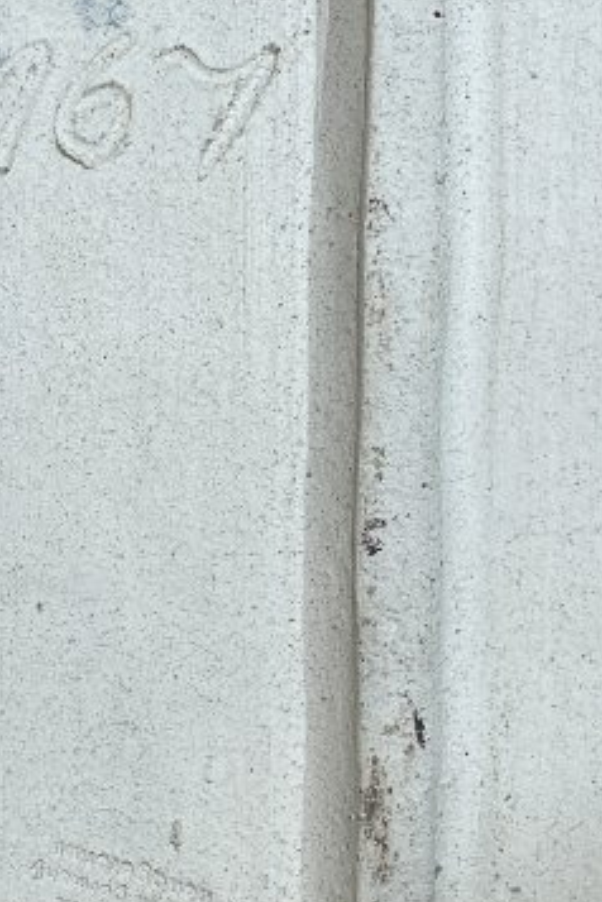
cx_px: 71
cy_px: 432
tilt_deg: -85.6
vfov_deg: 22.4
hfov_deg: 14.9
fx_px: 2282
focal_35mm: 91
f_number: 1.6
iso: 40
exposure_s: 1/100
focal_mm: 4.2
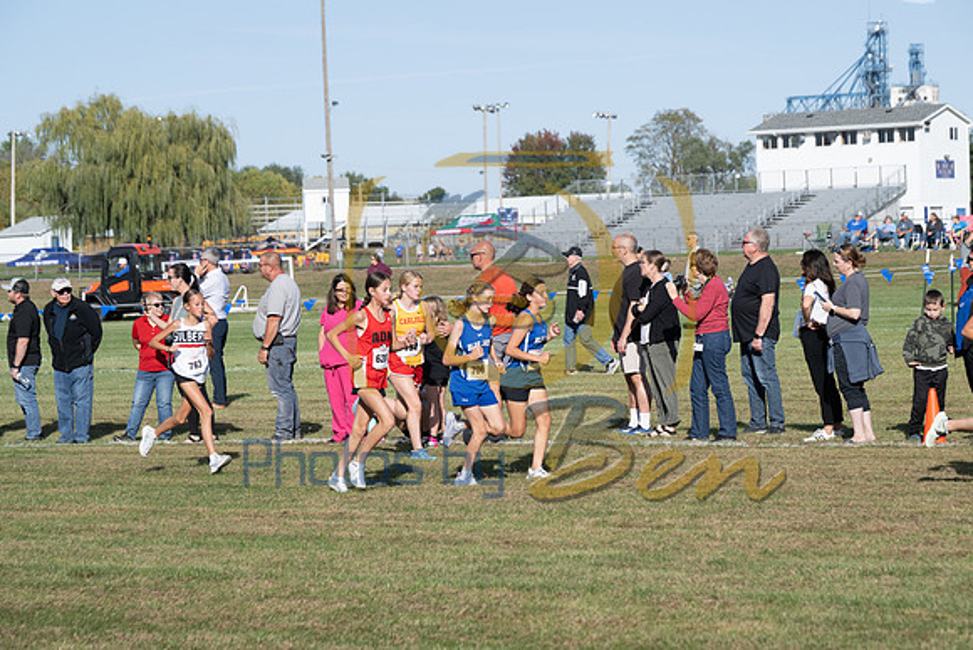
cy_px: 325
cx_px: 486
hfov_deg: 16.4
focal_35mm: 125
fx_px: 3379
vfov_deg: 11.0
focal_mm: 125
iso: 320
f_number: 7.1
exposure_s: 1/1000
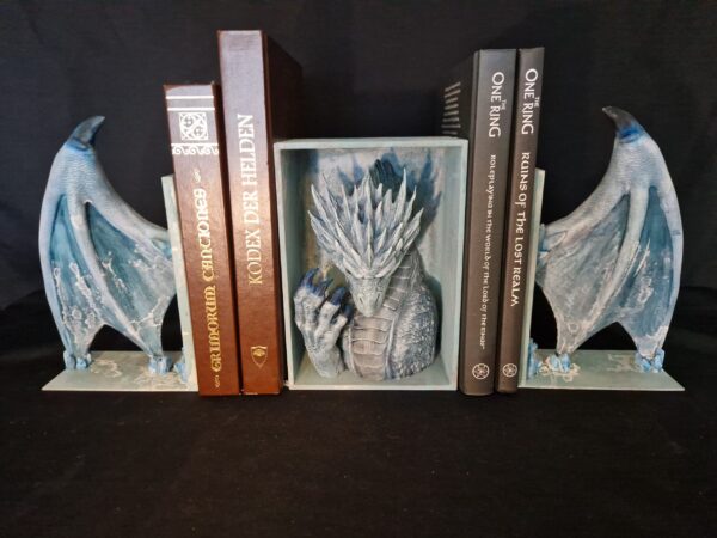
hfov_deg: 73.9
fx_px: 476
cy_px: 269
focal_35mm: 23
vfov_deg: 58.9
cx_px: 358
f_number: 1.8
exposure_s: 1/17
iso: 400
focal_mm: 5.4
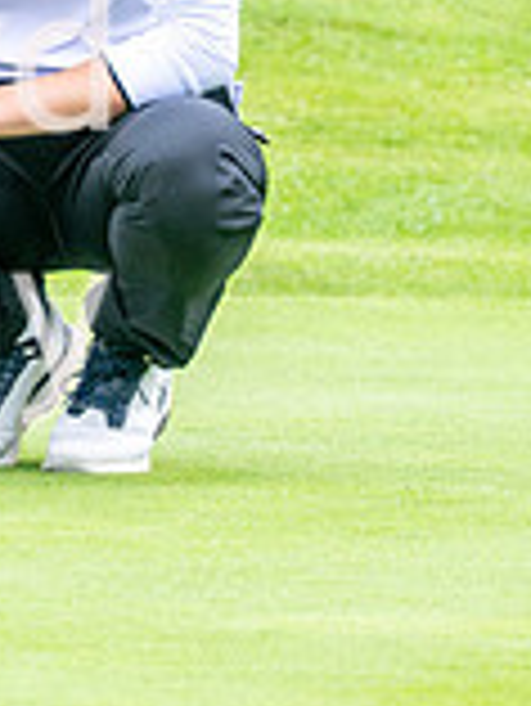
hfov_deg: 0.9
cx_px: -459
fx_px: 32680
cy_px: 99
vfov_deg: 1.2
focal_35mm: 1600
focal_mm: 300
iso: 400
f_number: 5
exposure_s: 1/1000
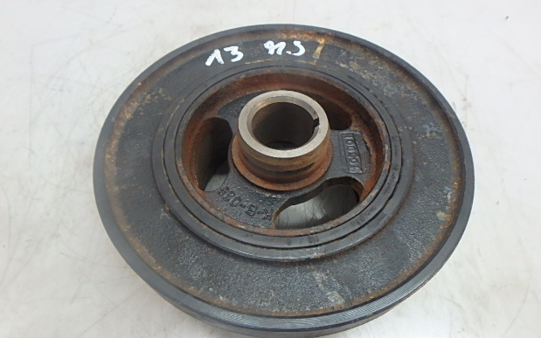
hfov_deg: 77.1
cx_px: 267
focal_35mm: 23
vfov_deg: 52.8
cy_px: 194
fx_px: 339
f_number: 3.5
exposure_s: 1/30
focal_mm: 3.7
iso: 250
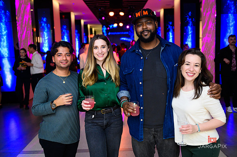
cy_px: 78
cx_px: 118
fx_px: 230
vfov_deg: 37.8
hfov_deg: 54.5
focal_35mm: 35
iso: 1600
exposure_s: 1/160
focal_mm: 35
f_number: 3.2
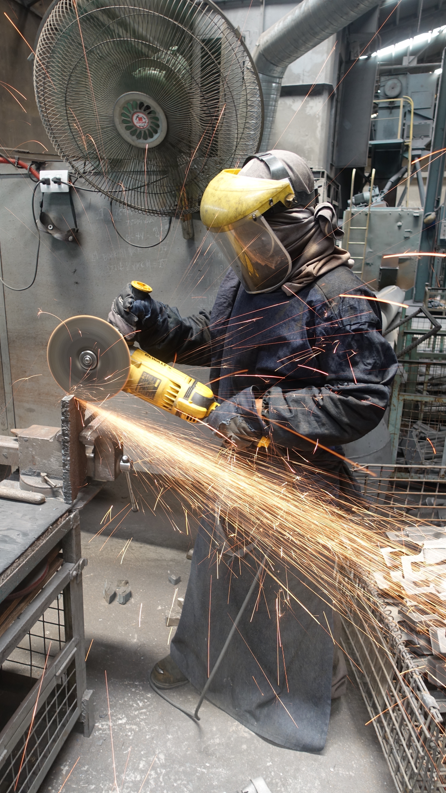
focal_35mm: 26
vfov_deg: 71.9
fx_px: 547
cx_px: 186
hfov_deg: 44.2
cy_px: 398
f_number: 2.8
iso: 125
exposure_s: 1/30
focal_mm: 8.8
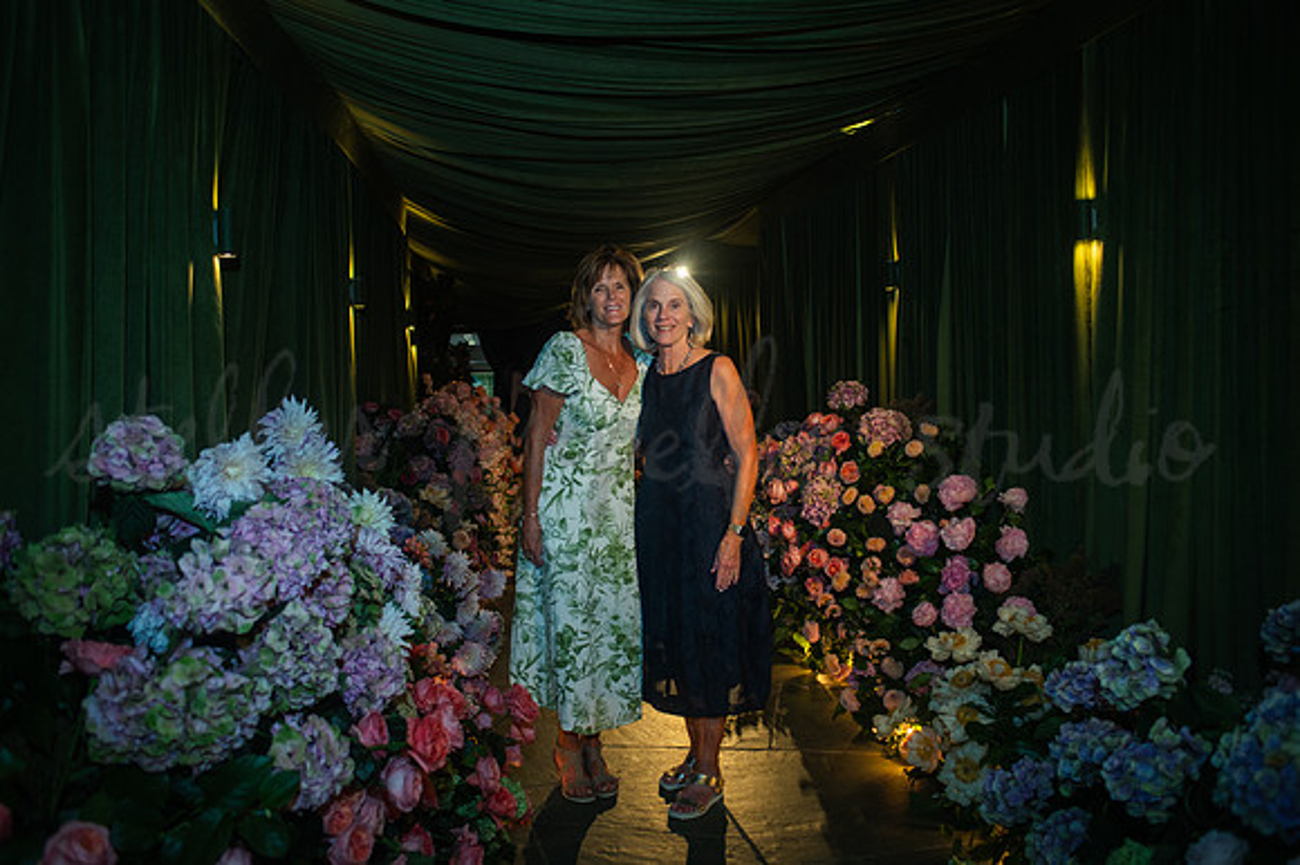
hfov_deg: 65.5
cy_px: 432
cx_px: 650
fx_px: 1010
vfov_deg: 46.4
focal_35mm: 28
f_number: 2.8
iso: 800
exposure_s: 1/100
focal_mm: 28
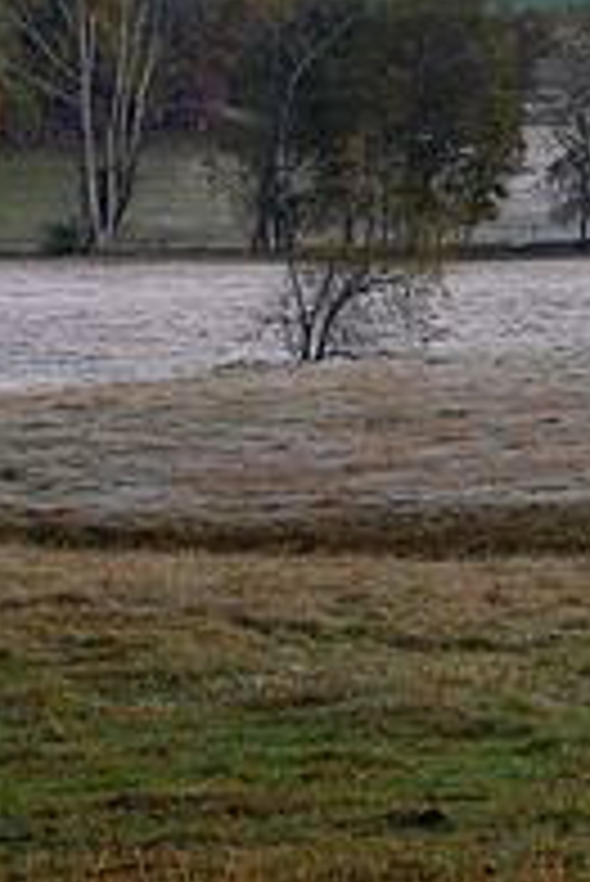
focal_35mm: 207
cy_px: 63
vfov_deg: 9.9
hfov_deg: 6.6
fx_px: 5079
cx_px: 396
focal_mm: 70
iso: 100
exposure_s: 1/30
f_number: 8
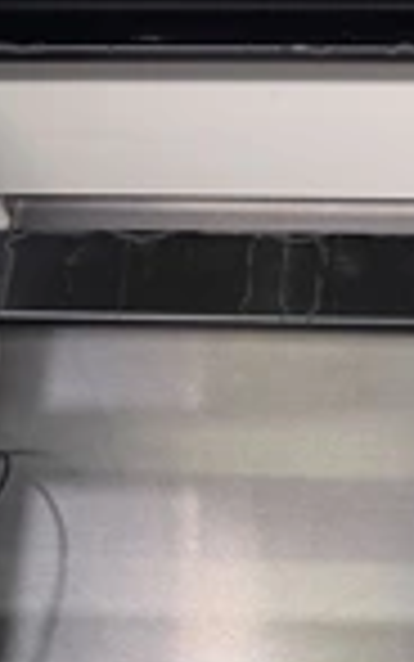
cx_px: 405
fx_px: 1244
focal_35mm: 69
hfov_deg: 18.4
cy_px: 667
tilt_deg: -73.2
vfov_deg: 27.9
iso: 125
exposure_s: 1/60
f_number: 1.78
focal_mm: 6.76
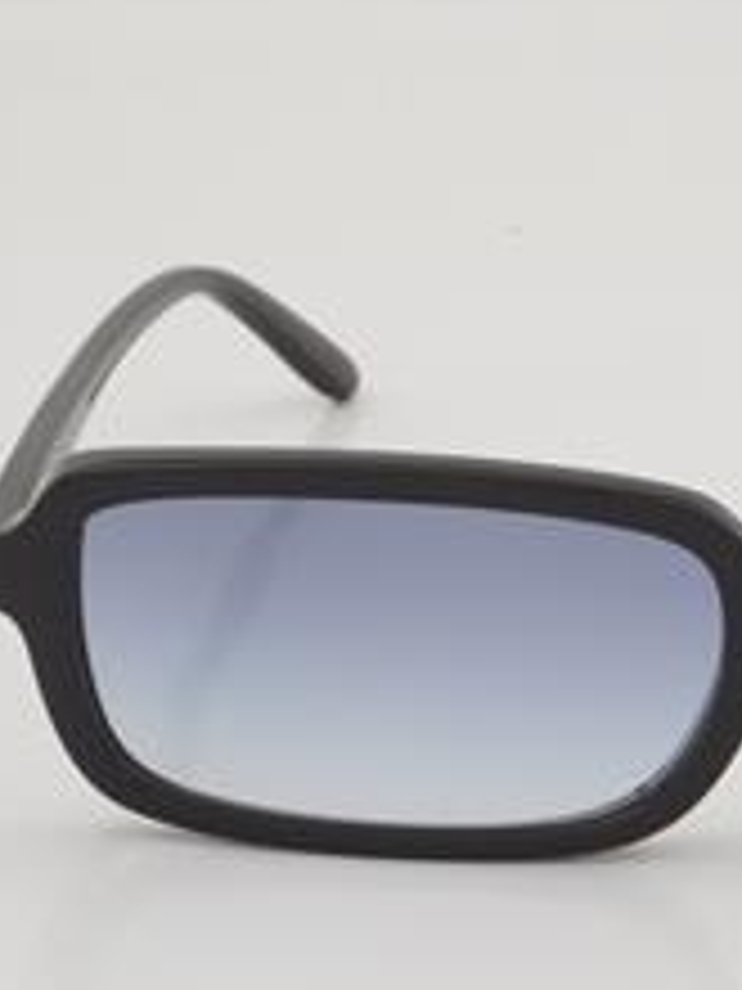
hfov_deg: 10.2
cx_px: 845
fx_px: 4112
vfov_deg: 13.7
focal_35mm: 144
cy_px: 567
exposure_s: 1/3
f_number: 32
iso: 100
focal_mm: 55
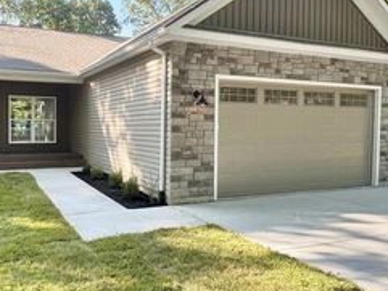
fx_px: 325
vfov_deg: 48.2
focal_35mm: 29
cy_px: 133
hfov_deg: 58.2
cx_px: 93
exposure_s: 1/138
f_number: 2.2
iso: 40
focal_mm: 2.22
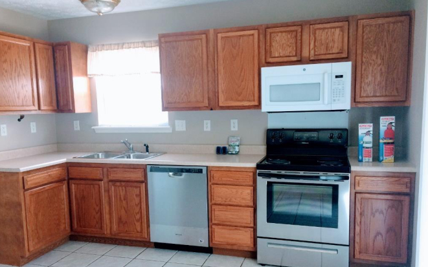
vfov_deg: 40.5
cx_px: 213
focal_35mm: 31
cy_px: 155
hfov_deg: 61.2
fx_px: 362
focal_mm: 4.15
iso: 40
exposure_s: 1/30
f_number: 2.2
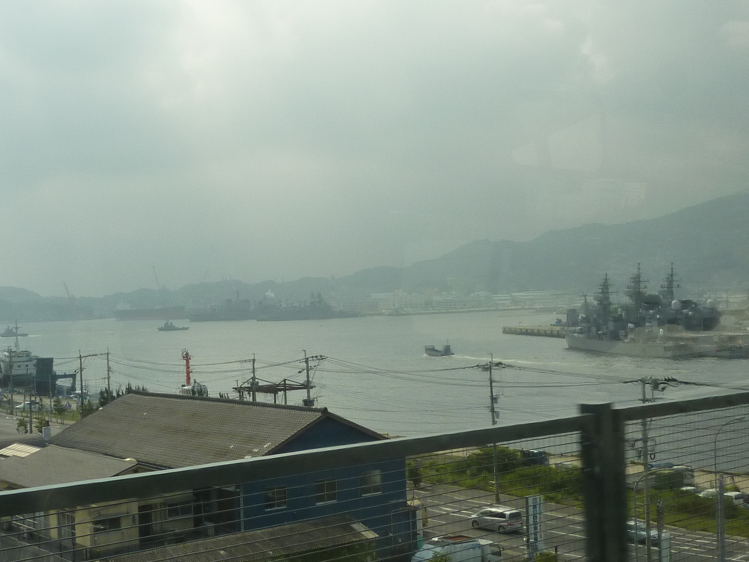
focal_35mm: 51
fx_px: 1104
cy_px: 281
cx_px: 374
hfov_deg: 37.5
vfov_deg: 28.6
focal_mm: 4.7
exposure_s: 1/500
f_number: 5.6
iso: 125
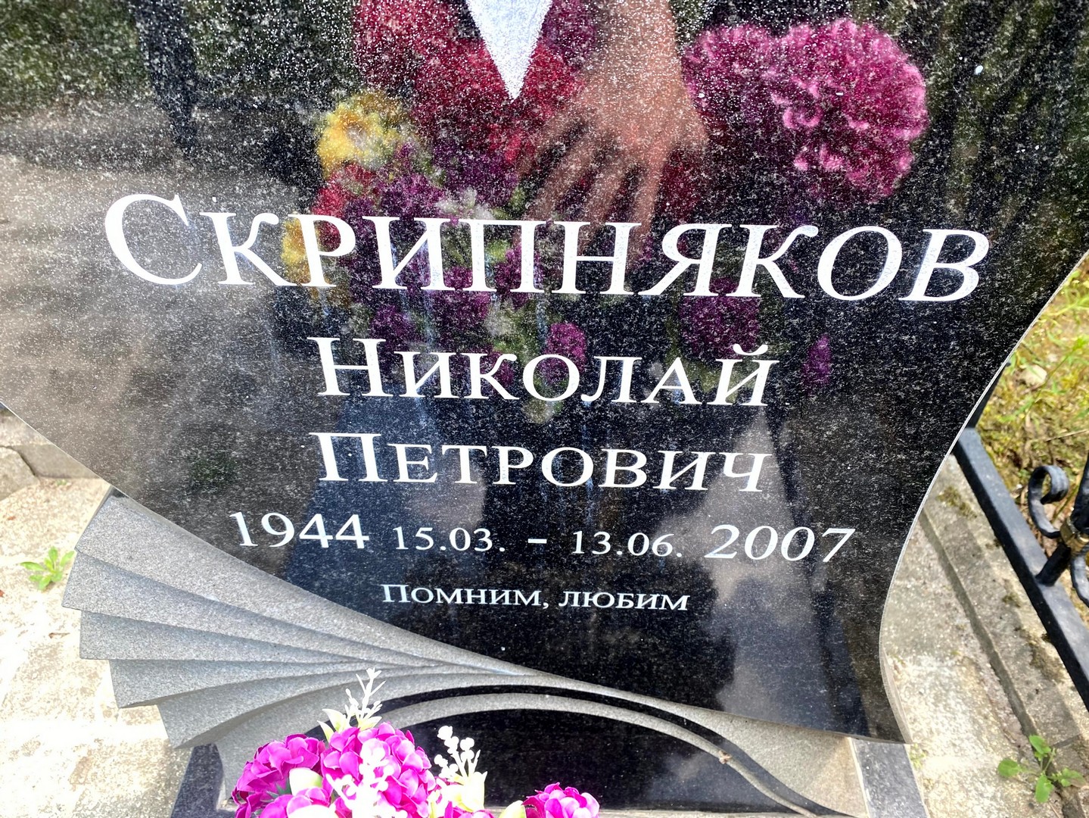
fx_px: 818
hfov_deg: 67.3
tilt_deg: -39.4
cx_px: 544
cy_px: 409
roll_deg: +2.1
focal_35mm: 26
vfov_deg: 53.1
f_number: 1.8
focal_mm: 4.25
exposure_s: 1/122
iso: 40
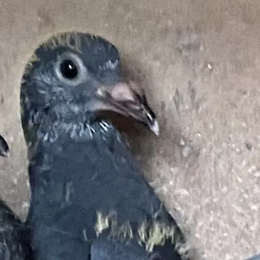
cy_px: 575
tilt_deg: -27.8
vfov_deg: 7.3
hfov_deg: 7.7
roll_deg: +0.2
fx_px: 1929
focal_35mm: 227
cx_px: 164
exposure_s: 1/40
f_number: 1.8
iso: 500
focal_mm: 4.25
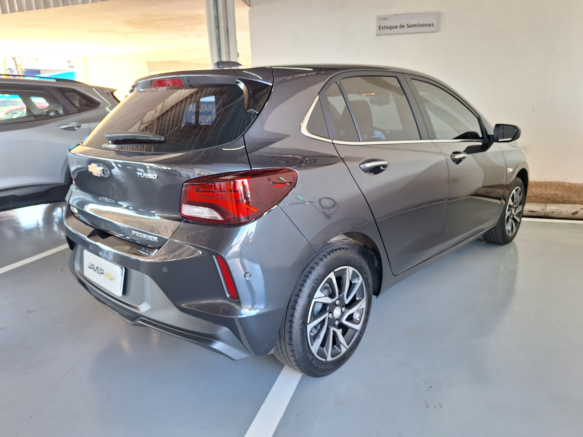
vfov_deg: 58.9
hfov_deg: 73.9
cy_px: 218
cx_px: 292
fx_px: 387
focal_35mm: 23
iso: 40
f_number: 1.8
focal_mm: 5.54
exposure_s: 1/50
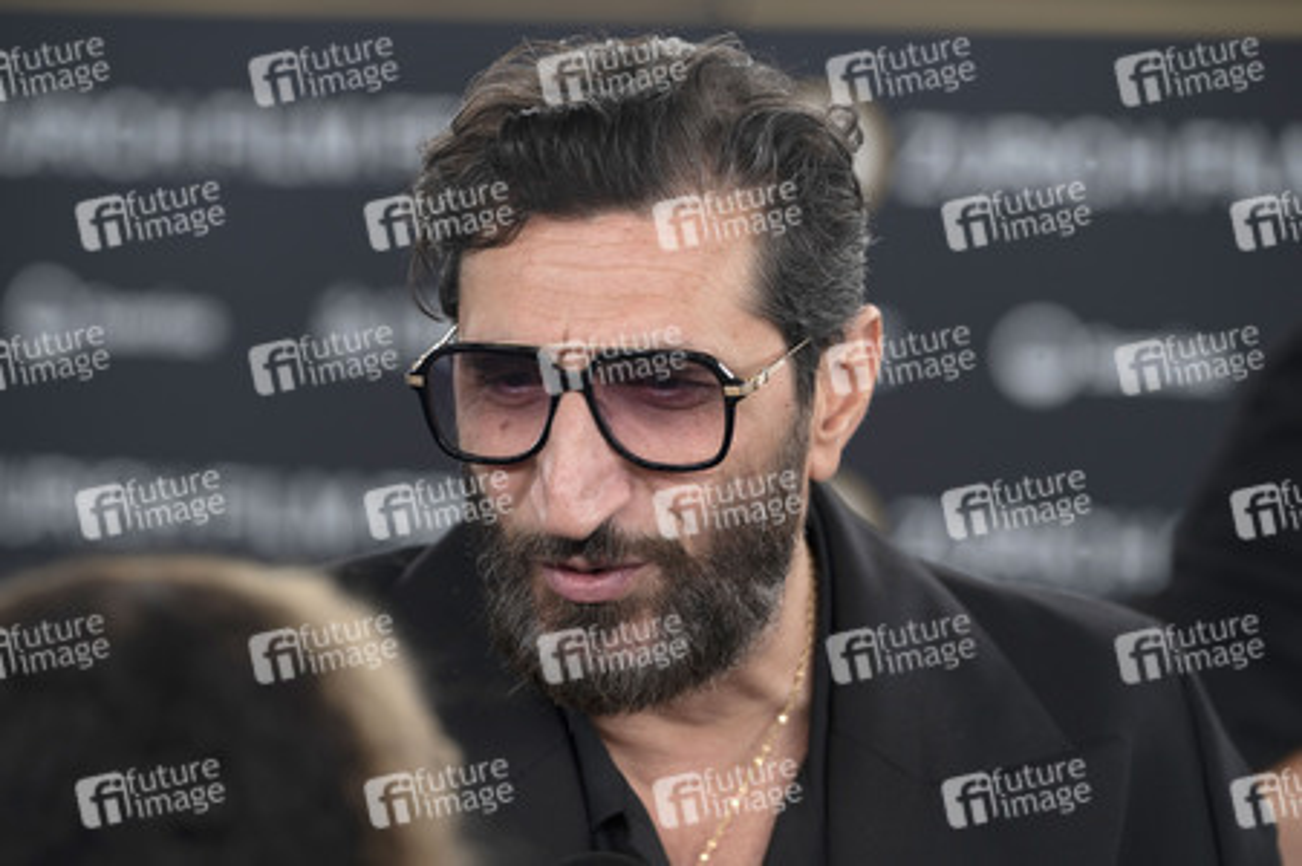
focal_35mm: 160
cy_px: 433
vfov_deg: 8.6
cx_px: 651
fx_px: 5782
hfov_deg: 12.8
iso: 400
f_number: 4
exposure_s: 1/200
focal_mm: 160
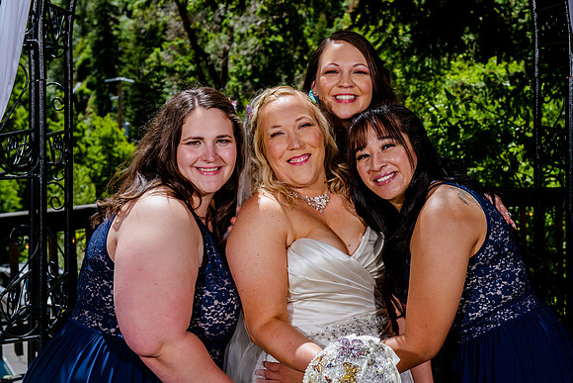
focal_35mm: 70
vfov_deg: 19.4
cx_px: 328
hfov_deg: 28.8
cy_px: 164
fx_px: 1116
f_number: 8
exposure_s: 1/400
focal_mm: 60
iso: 160
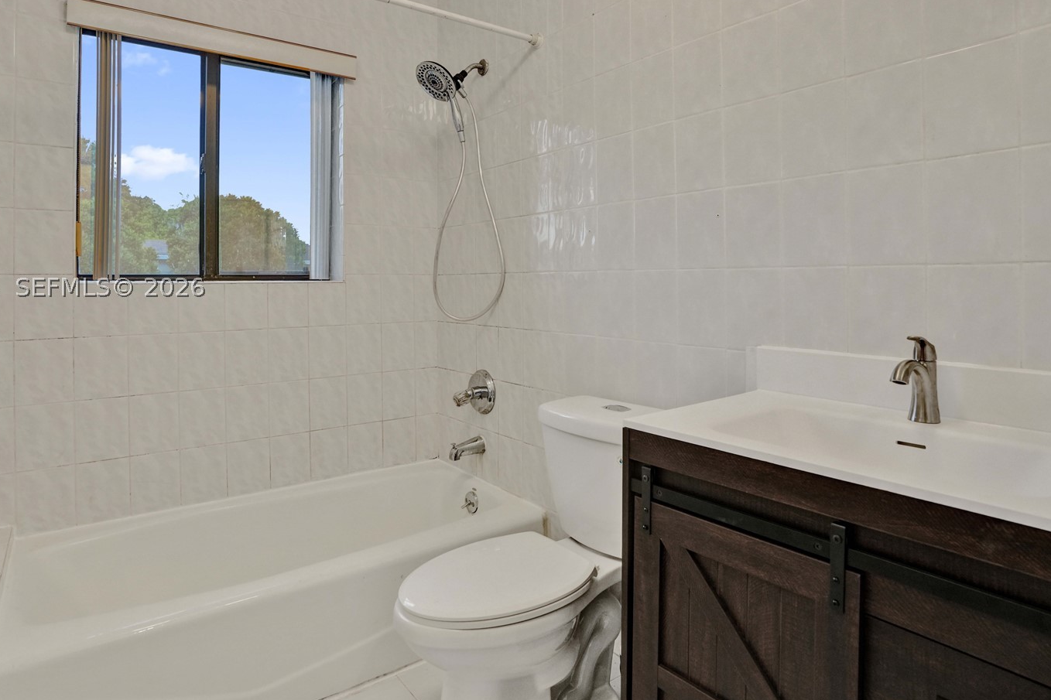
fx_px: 584
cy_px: 286
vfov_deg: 61.5
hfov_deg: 84.0
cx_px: 509
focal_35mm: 20
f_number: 6.3
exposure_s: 1/250
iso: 2000
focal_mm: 16
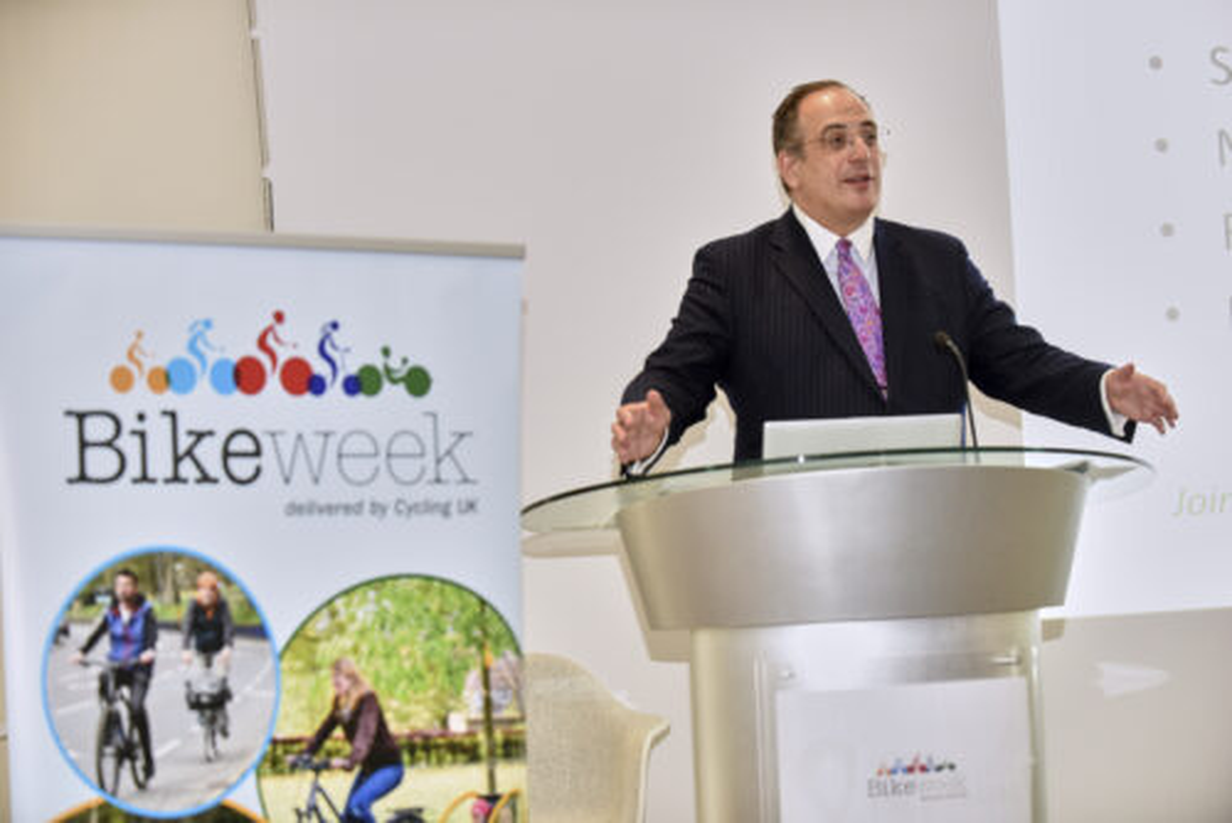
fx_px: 2739
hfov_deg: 25.3
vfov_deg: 17.1
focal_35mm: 80
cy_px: 412
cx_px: 616
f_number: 3.5
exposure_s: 1/160
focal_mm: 80
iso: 2000
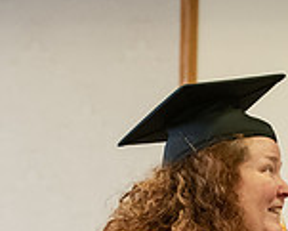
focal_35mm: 252
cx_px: 385
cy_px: 318
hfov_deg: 7.6
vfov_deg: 6.1
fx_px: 2149
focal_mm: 70
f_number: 4
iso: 3200
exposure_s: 1/200
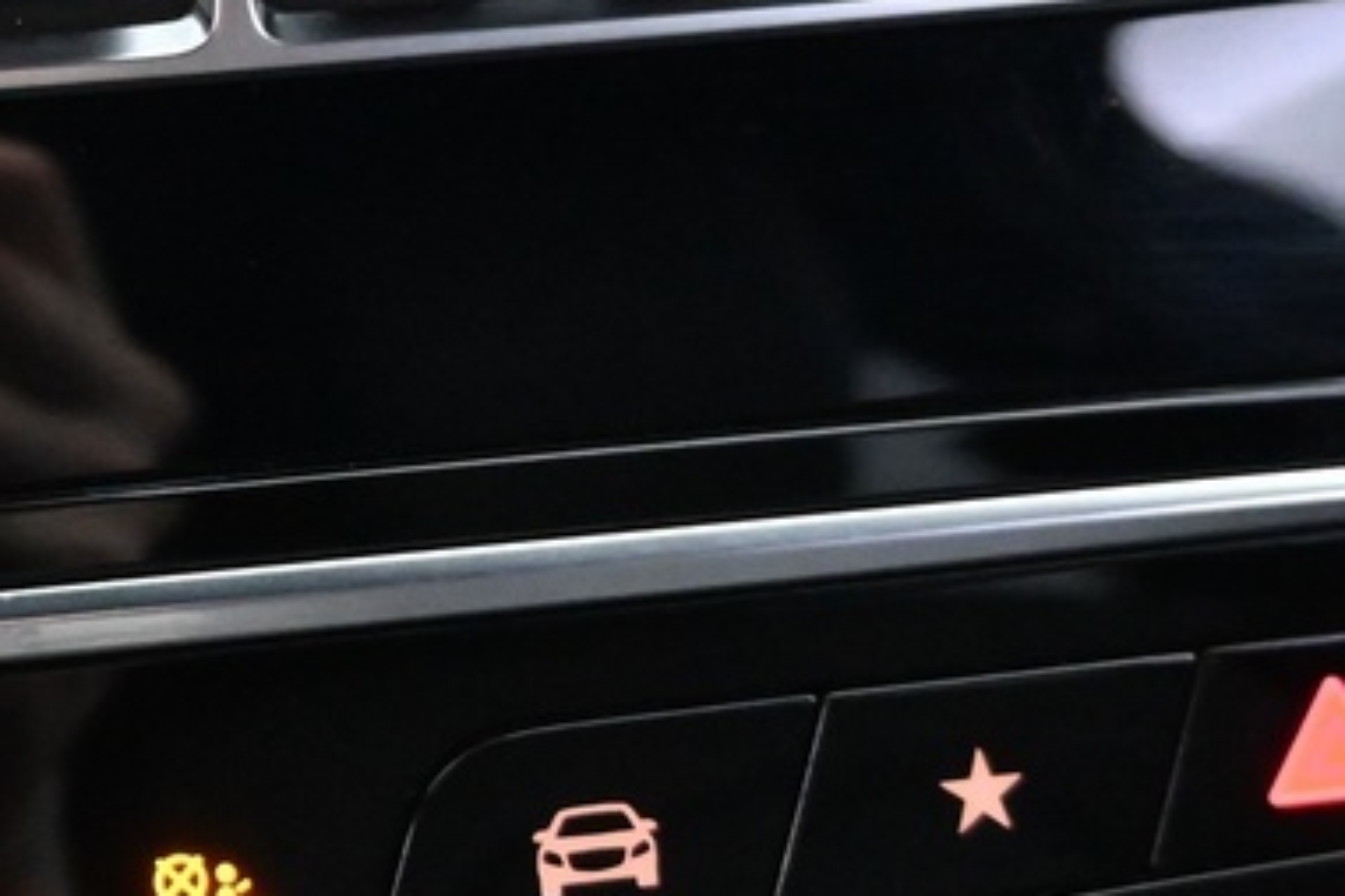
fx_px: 3811
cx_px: -169
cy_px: 152
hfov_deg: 19.1
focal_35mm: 102
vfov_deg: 13.3
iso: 4000
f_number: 3.5
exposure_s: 1/40
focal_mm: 16
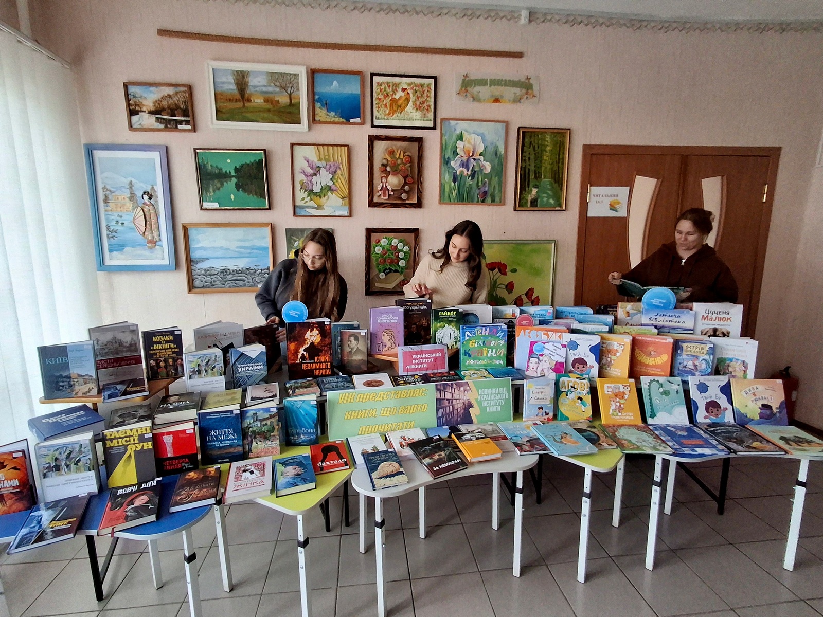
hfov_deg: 94.5
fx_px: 380
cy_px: 308
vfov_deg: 78.1
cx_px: 412
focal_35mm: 16
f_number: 2.2
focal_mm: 1.64
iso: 200
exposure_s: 1/50
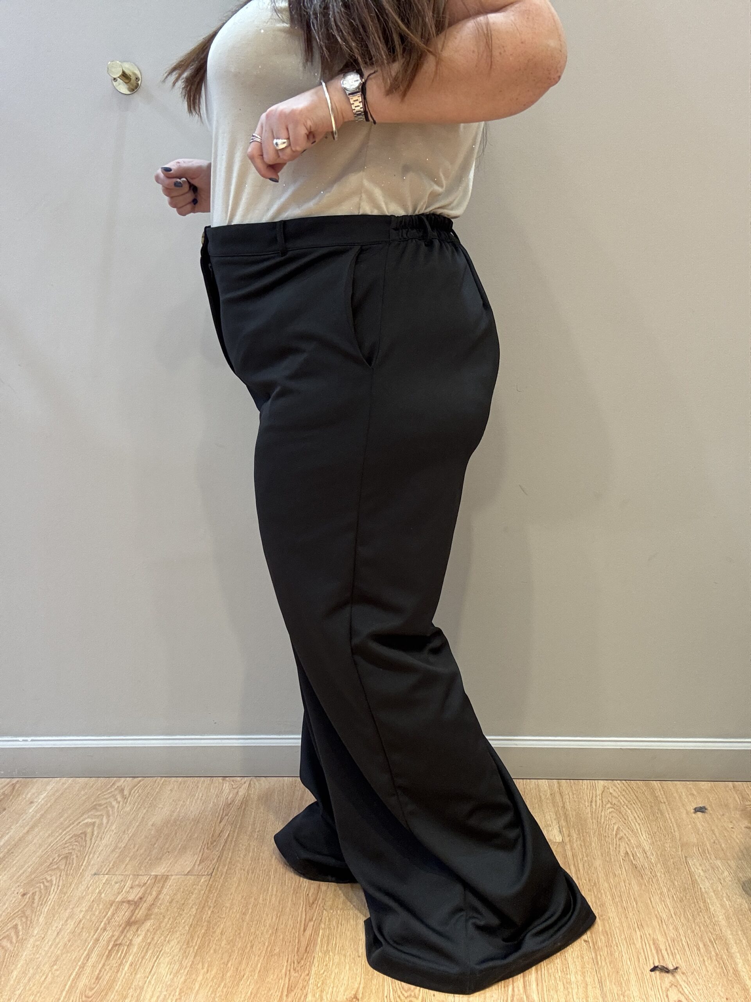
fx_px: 868
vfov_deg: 60.0
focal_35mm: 30
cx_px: 376
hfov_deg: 46.8
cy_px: 501
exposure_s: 1/50
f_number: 1.9
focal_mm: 2.69
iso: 160
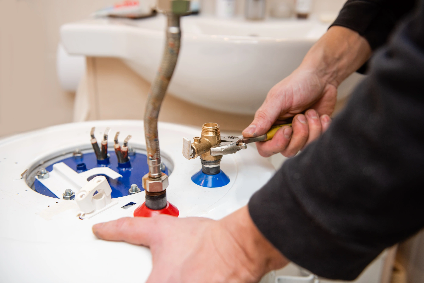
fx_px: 424
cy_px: 142
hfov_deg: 53.1
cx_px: 212
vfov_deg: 36.9
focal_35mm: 36
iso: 160
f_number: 3.2
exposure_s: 1/80
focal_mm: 36
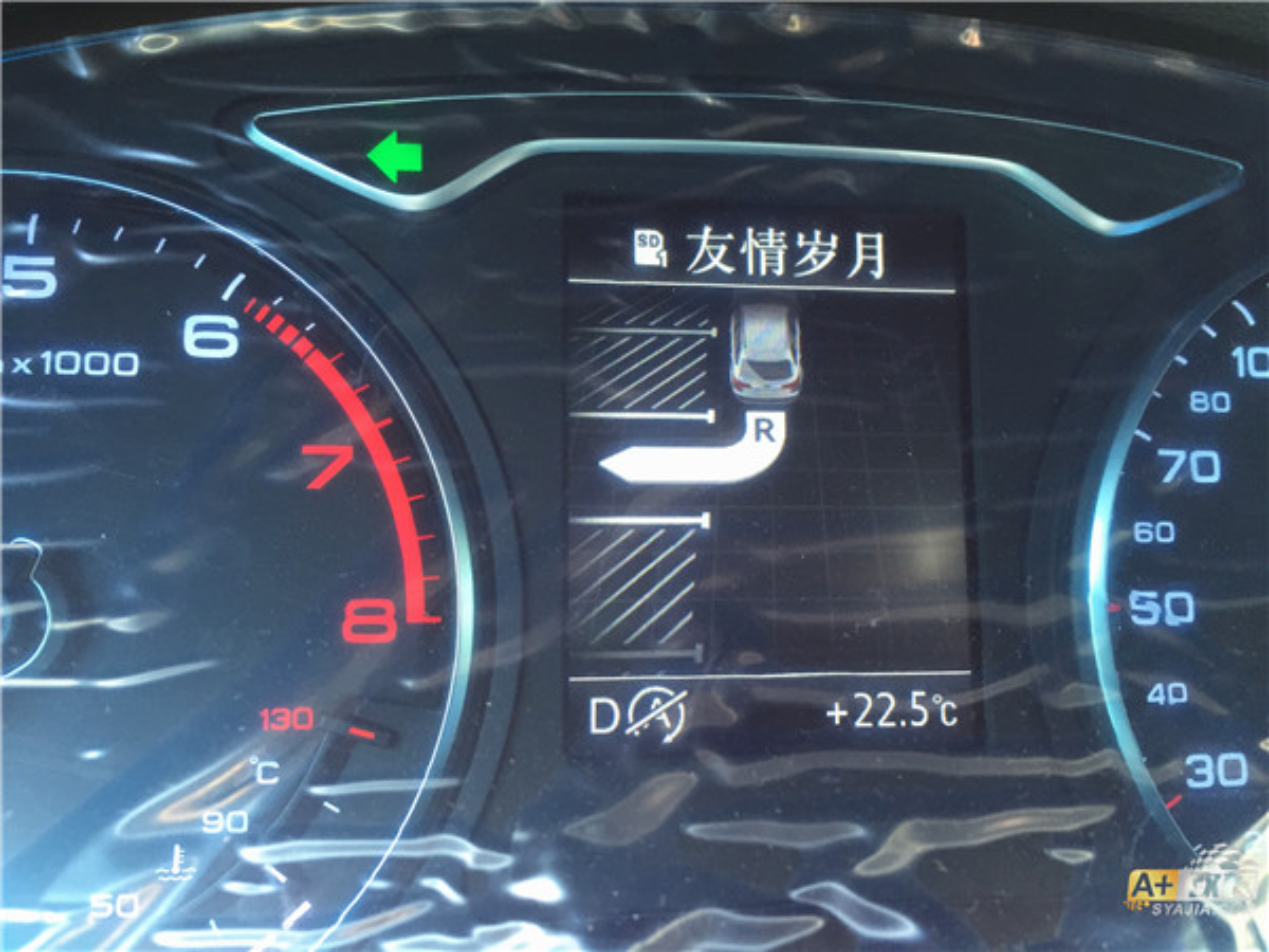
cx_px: 634
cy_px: 476
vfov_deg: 48.2
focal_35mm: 29
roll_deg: -3.5
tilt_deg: -16.7
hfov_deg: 61.7
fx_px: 1063
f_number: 2.2
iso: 32
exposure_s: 1/30
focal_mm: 4.15
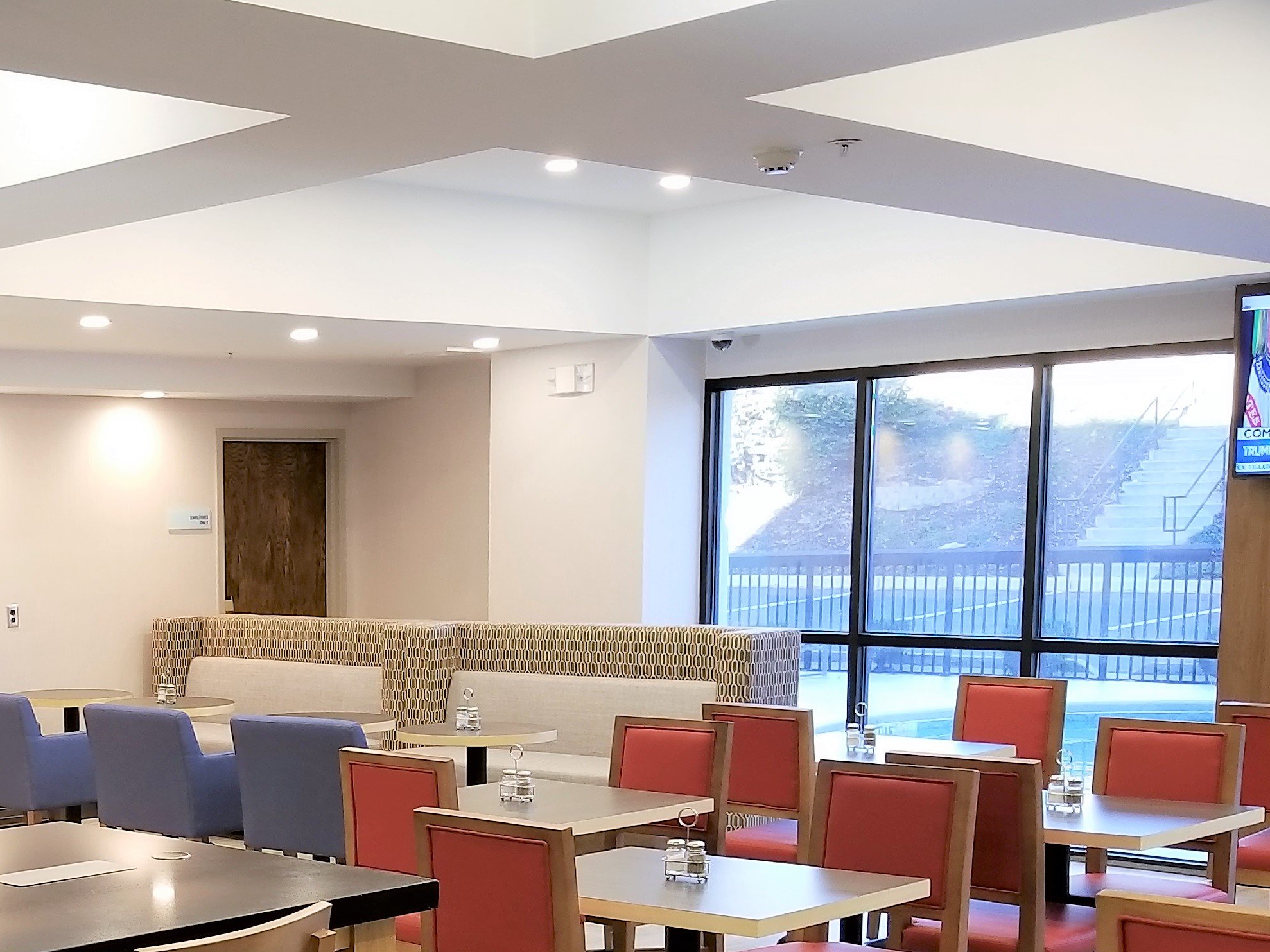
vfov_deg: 26.6
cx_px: 173
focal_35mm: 53
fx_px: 1944
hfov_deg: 34.5
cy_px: 847
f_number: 1.7
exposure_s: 1/60
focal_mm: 4.25
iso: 200
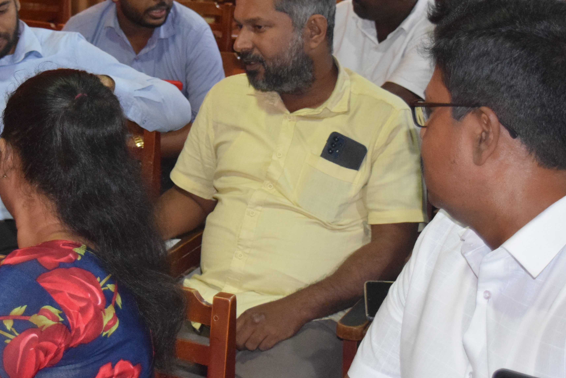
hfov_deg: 22.7
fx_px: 1399
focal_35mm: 89
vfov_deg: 15.3
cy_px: 119
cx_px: 165
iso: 3200
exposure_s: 1/60
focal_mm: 34
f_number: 4.5
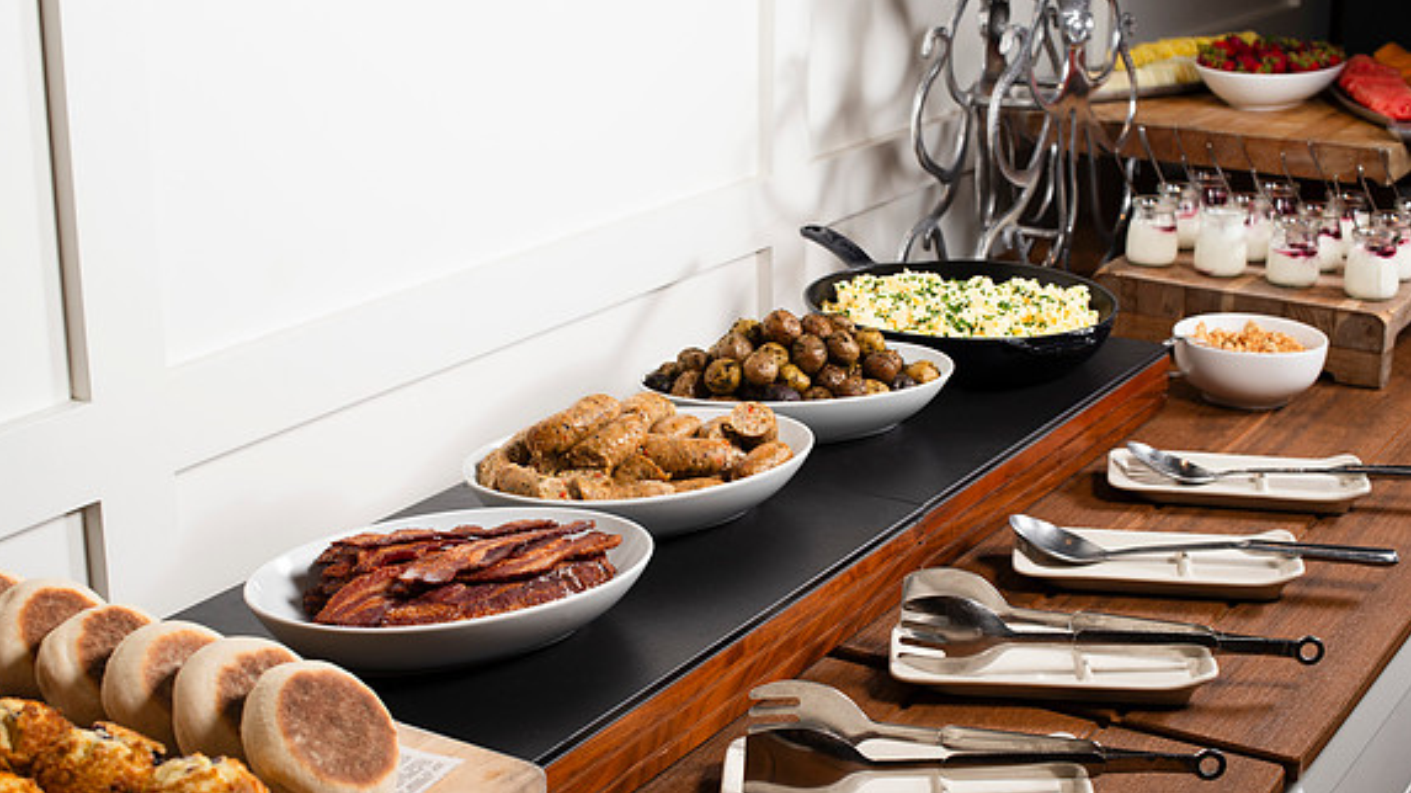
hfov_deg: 39.2
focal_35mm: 53
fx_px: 1982
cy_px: 449
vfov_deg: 22.6
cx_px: 702
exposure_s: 1/100
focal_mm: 50
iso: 250
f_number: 8
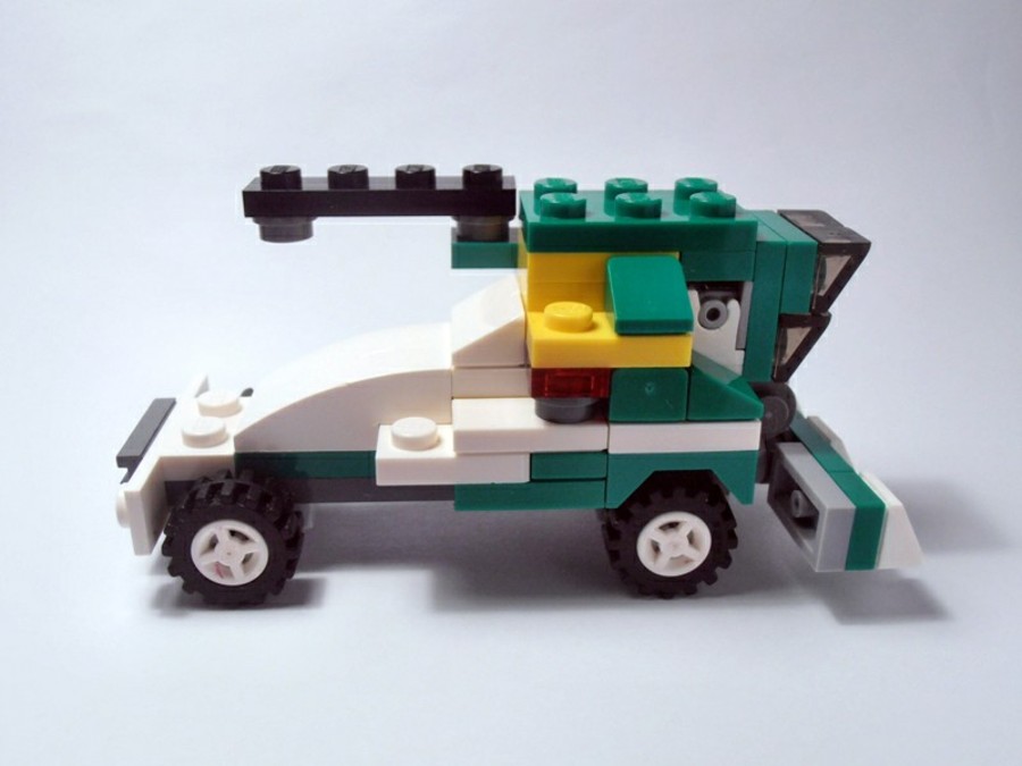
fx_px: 1092
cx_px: 511
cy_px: 383
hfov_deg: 50.1
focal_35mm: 37
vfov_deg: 38.7
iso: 80
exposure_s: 1/80
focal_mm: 6.61
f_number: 3.9
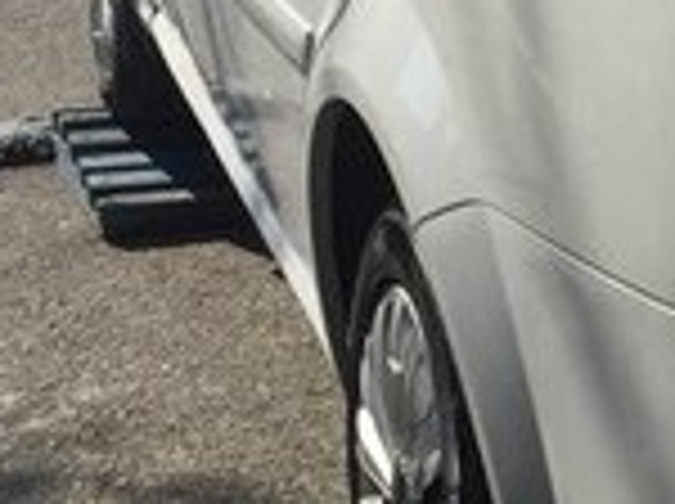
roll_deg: +0.1
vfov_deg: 11.5
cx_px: 1138
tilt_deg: -11.4
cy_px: 92
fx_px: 2492
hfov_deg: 14.0
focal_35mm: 128
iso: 32
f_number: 2.2
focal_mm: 4.15
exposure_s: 1/3300
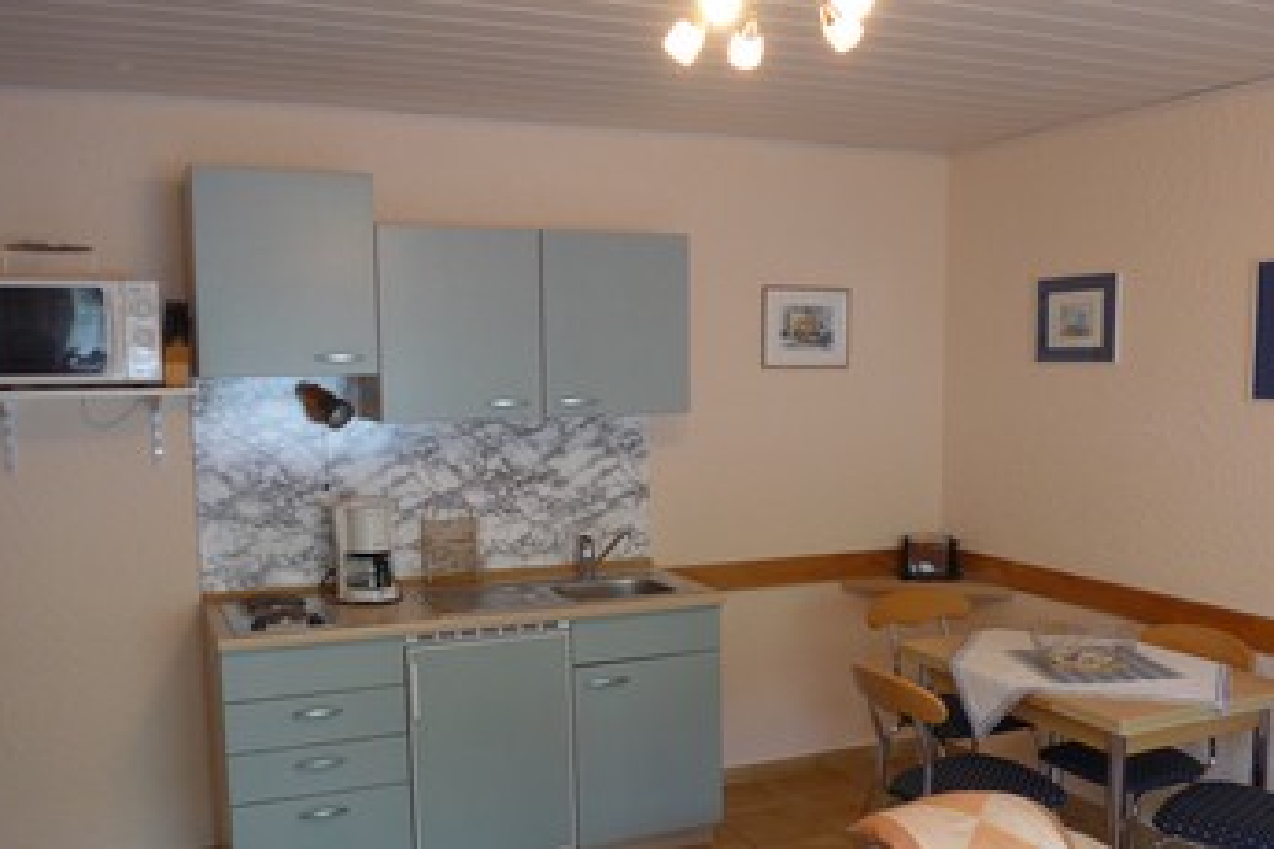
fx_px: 1239
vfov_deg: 37.7
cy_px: 517
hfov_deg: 54.3
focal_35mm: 35
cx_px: 698
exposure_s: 1/60
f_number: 2
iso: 250
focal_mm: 6
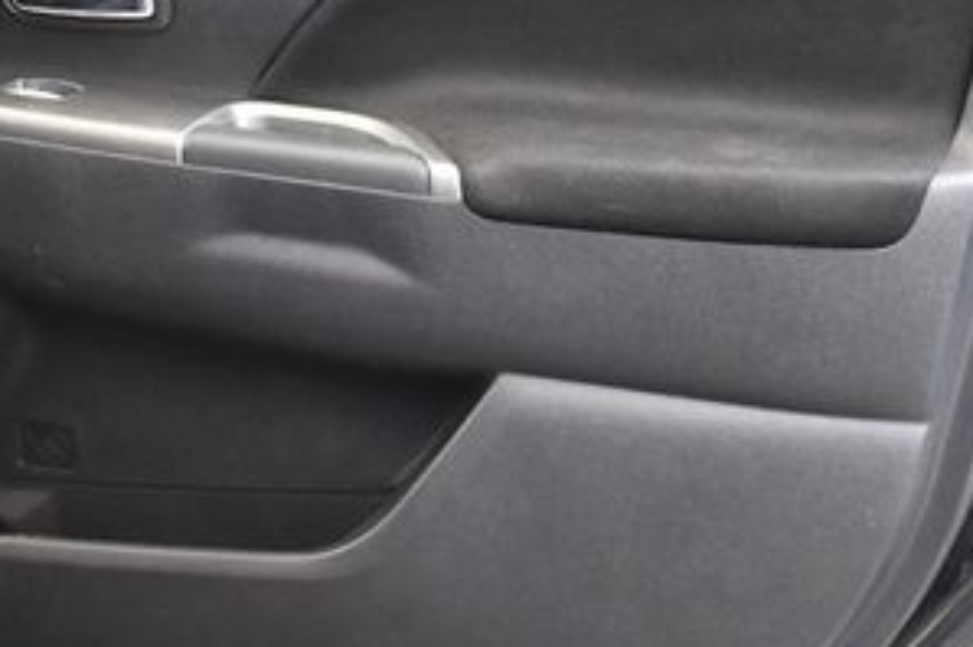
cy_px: 203
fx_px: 2322
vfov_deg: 15.8
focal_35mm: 86
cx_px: 431
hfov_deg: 23.7
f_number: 4
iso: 5600
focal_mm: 27
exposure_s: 1/60
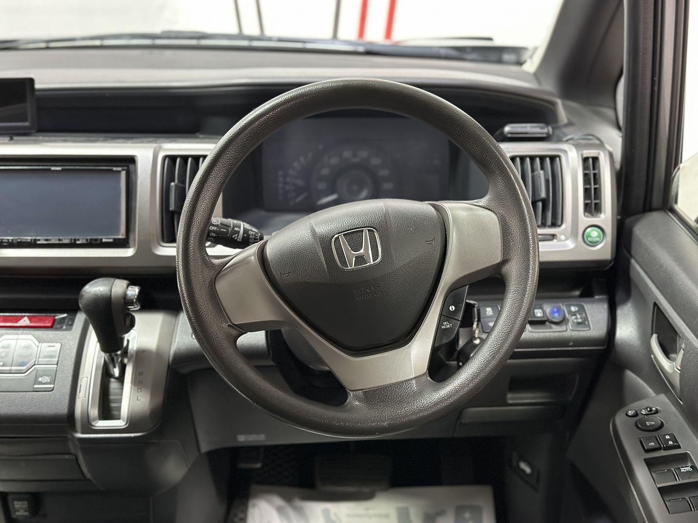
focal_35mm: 48
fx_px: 968
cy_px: 262
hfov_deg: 39.7
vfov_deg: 30.3
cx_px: 349
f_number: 1.78
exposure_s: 1/33
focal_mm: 6.86
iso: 500
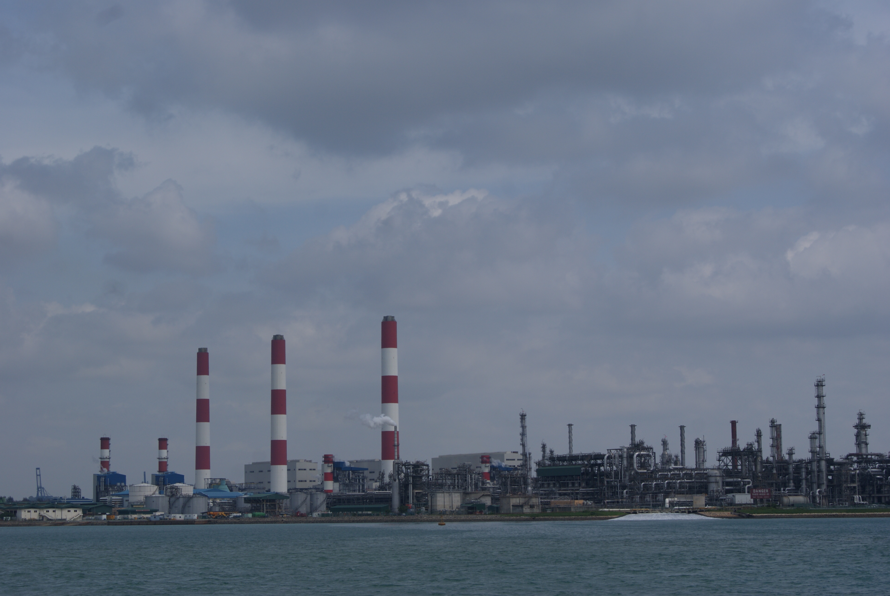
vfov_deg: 16.6
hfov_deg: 24.6
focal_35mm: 82
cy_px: 298
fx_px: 2042
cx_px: 445
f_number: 9
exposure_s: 1/500
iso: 100
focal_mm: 55
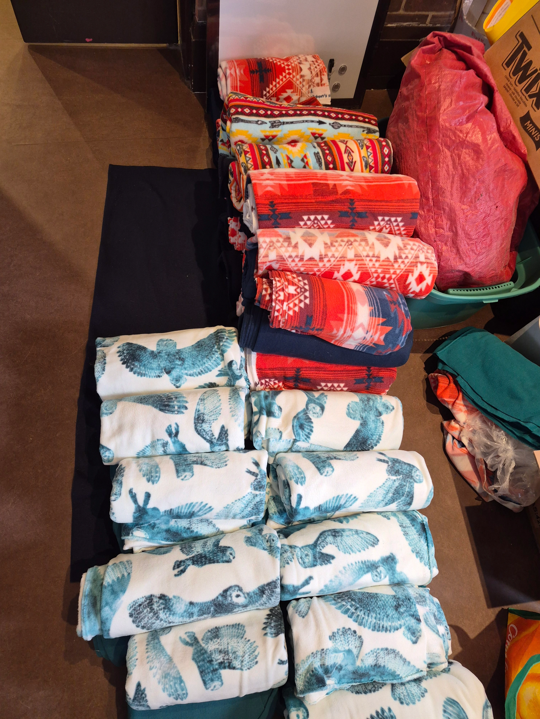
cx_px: 270
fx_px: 478
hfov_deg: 58.9
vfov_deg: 73.9
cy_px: 360
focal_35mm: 23
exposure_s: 1/120
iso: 320
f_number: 1.8
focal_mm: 5.4
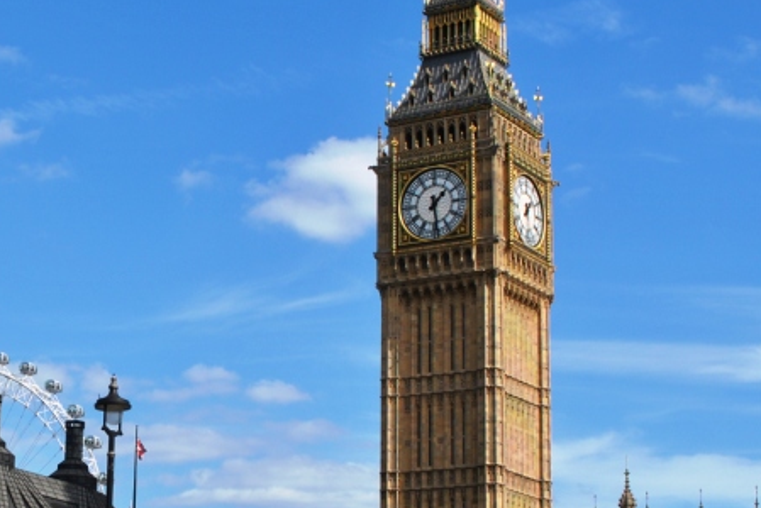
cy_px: 321
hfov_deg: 22.3
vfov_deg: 15.4
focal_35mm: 89
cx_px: 73
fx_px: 1883
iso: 100
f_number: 9
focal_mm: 26
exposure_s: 1/320
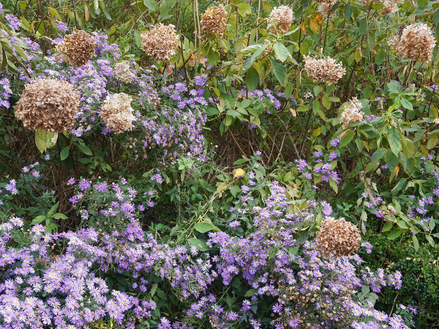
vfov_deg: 30.9
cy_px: 157
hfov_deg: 40.4
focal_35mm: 47
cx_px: 190
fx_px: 596
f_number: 8
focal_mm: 35
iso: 400
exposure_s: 1/100
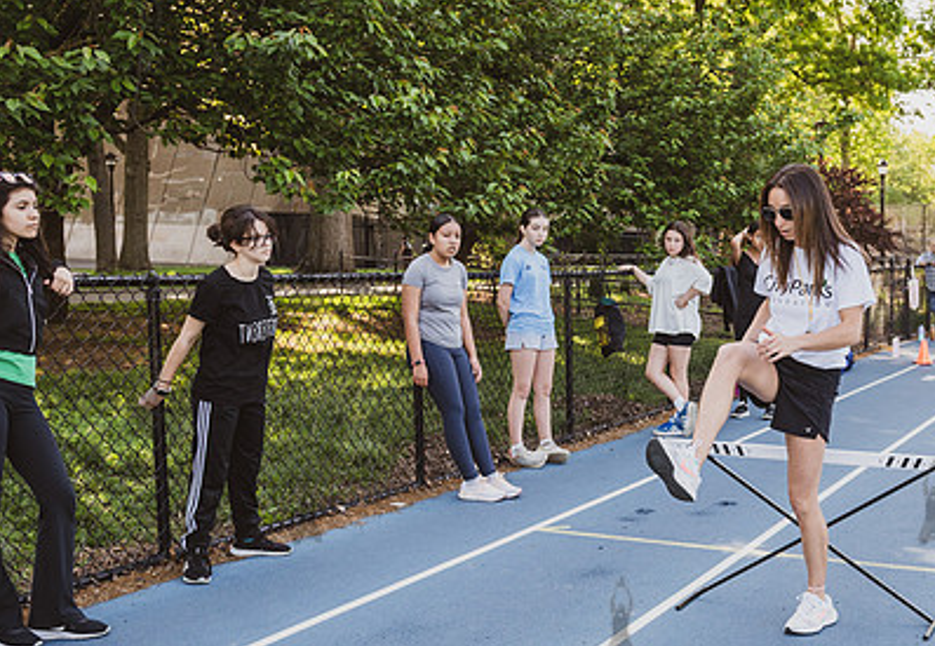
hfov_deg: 43.2
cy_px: 392
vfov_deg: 31.1
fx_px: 1156
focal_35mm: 44
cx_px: 656
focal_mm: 29
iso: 400
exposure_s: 1/500
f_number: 4
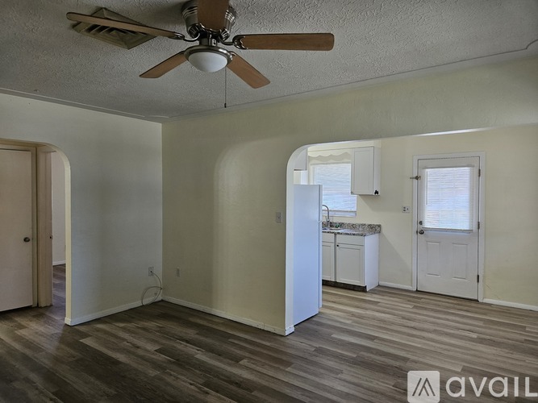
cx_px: 269
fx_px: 357
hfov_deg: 73.9
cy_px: 202
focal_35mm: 23
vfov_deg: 58.9
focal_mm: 5.4
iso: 160
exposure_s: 1/120
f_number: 1.8
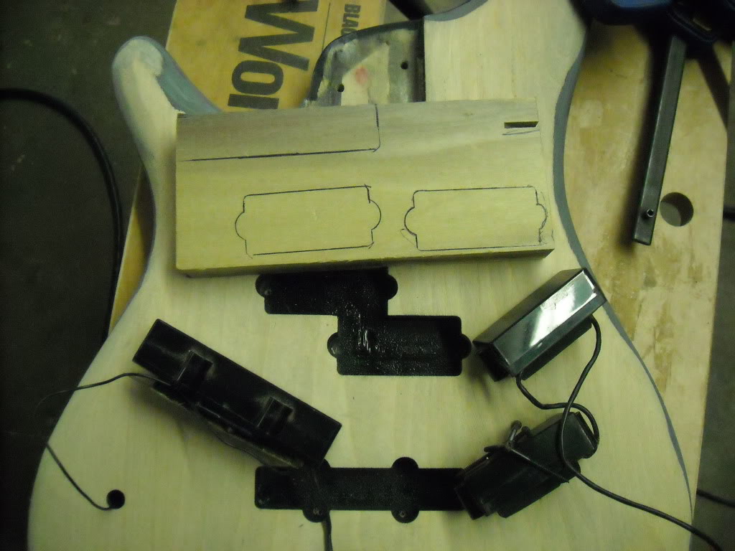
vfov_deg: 40.7
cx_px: 368
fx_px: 743
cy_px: 276
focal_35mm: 35
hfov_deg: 52.6
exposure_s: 1/148
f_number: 2.8
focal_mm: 5.7
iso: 800
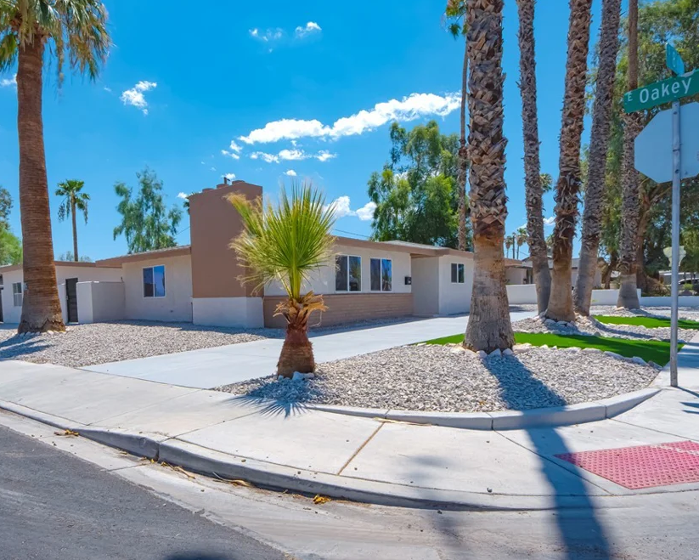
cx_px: 290
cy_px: 275
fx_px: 435
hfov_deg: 77.0
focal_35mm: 21
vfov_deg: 65.6
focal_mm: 12
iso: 100
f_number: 14
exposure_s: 1/30
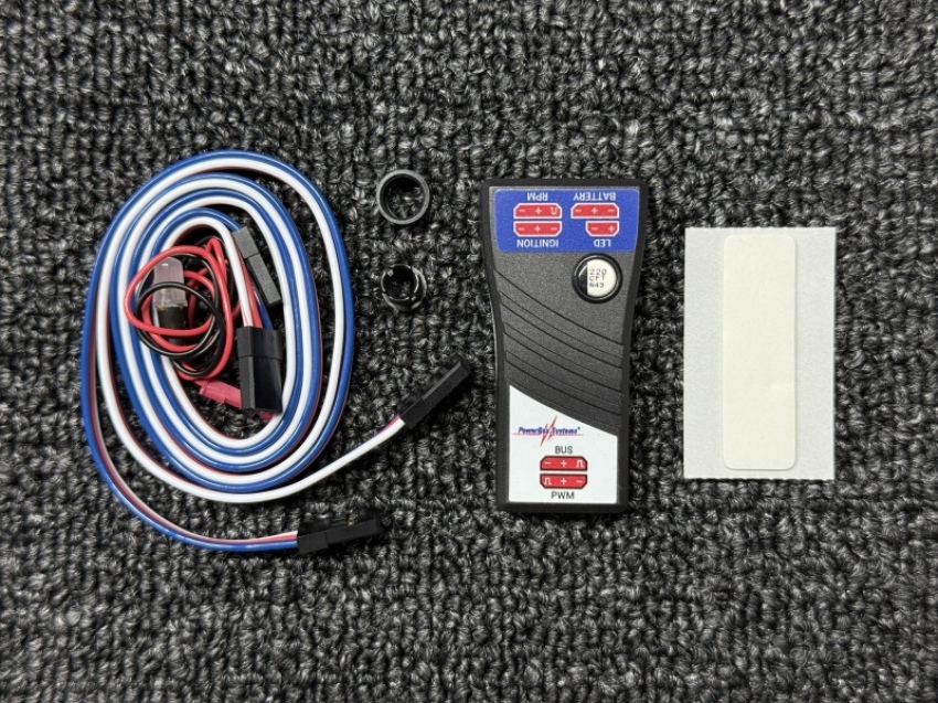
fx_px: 1300
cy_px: 352
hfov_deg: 39.7
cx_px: 469
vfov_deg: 30.3
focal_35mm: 48
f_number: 1.78
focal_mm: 6.76
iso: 100
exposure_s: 1/50
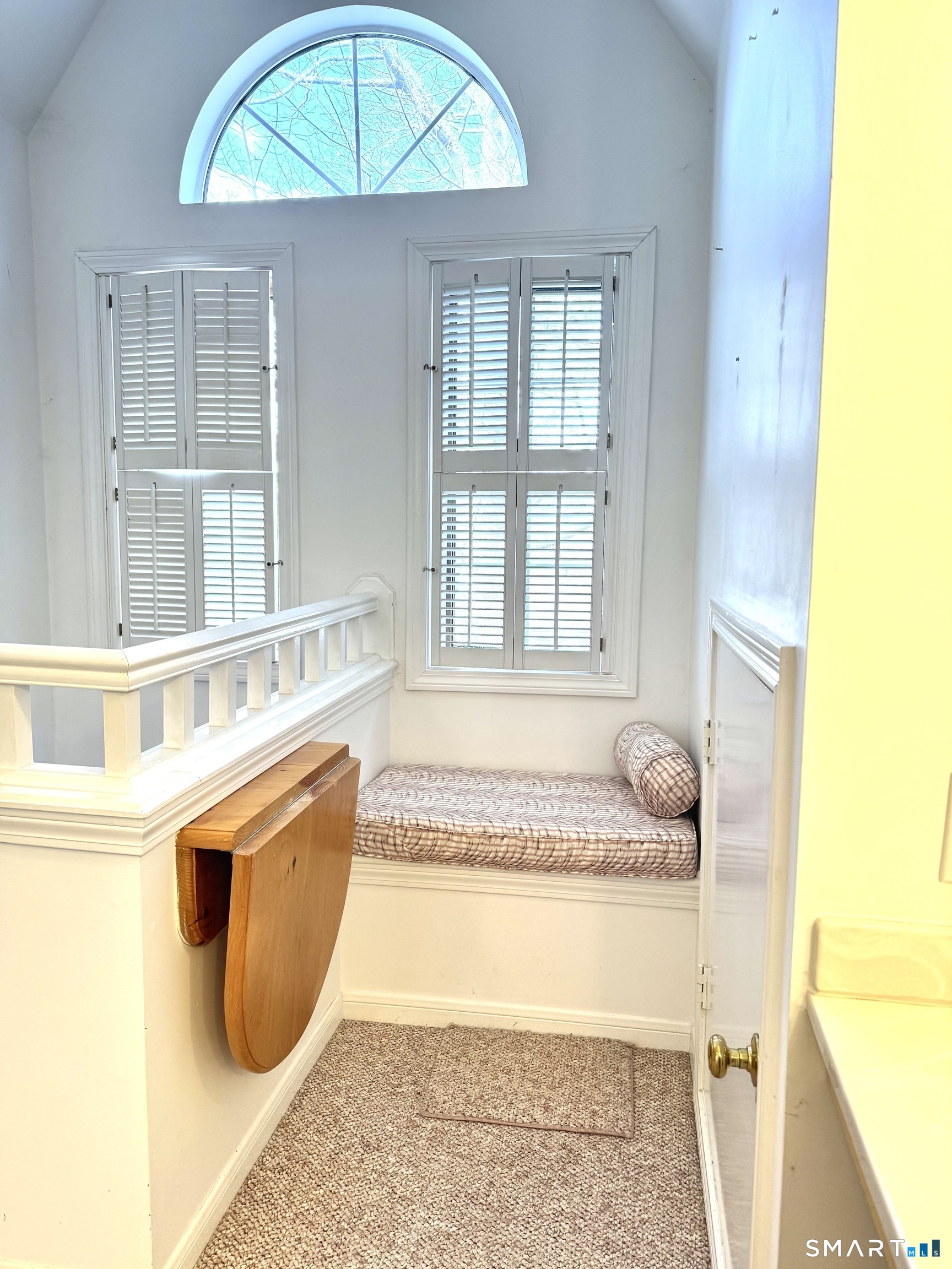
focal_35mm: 24
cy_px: 634
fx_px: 880
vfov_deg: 71.6
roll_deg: -1.5
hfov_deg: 56.8
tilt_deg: -6.6
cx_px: 476
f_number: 1.78
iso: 100
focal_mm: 6.76
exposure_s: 1/121
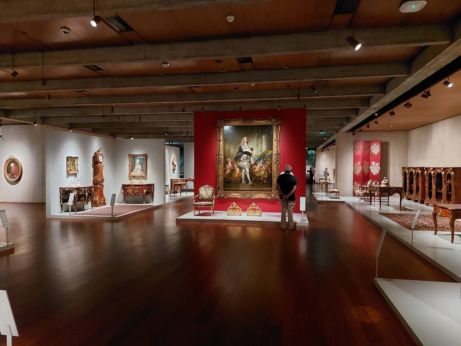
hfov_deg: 71.6
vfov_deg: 56.8
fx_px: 320
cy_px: 173
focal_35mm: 24
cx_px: 230
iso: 1250
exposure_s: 1/25
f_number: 1.8
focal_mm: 5.23
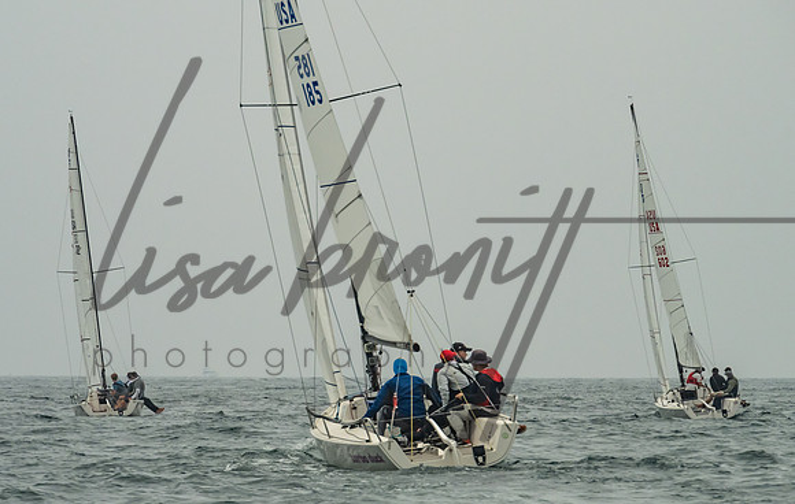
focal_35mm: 297
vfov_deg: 4.5
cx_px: 376
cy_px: 256
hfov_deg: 7.1
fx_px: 6453
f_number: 9
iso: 800
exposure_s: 1/3200
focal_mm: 200
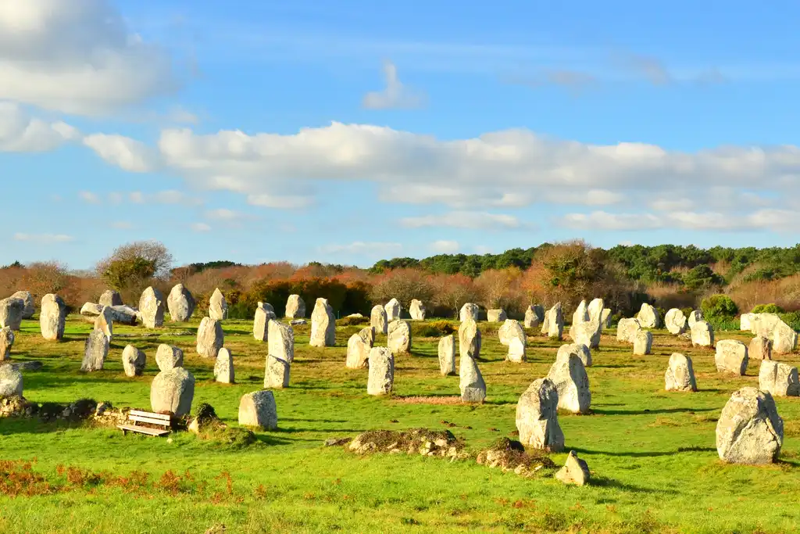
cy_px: 267
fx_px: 1067
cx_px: 400
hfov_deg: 41.1
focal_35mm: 48
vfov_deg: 28.1
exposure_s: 1/400
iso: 800
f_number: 10
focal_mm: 32
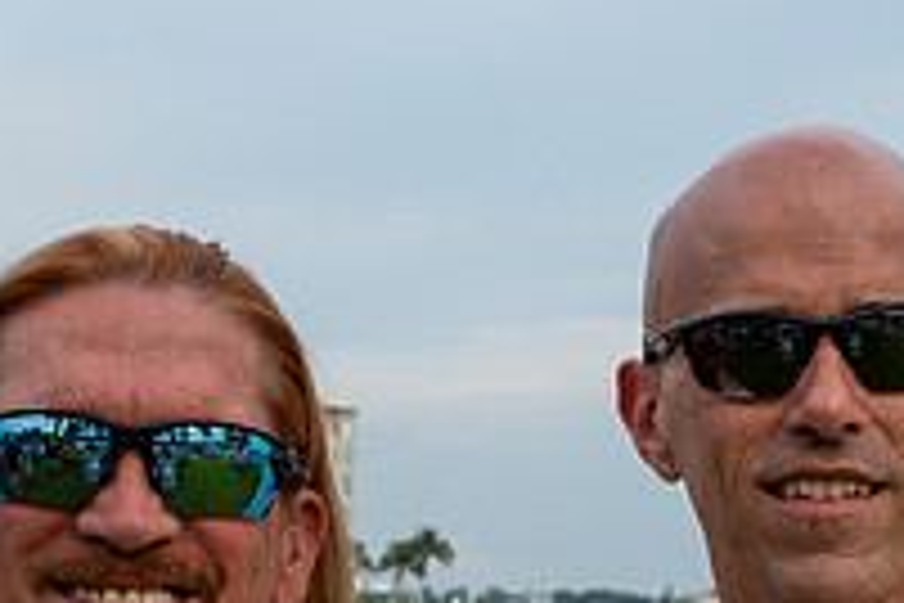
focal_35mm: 147
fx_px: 3691
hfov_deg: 14.0
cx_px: 504
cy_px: 754
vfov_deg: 9.2
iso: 200
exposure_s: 1/320
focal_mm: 34
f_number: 9
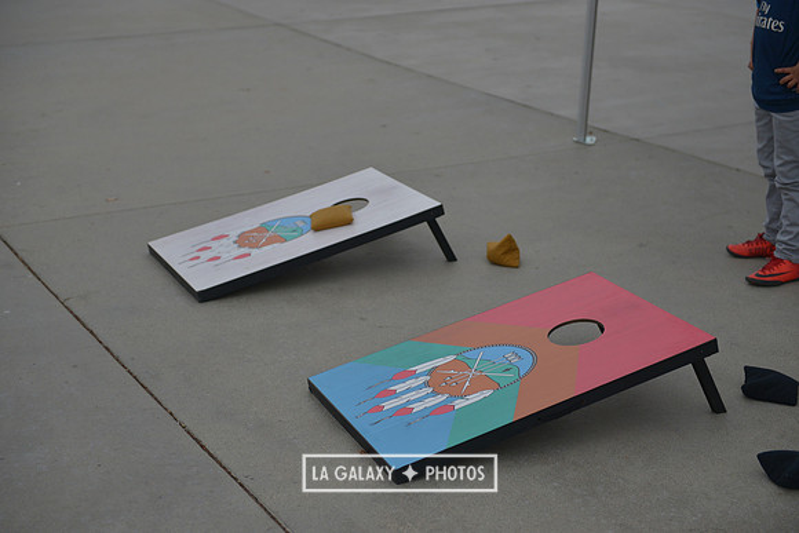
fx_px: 1376
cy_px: 266
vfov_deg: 21.9
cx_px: 400
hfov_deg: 32.4
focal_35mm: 62
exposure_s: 1/1600
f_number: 3.2
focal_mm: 62
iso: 400
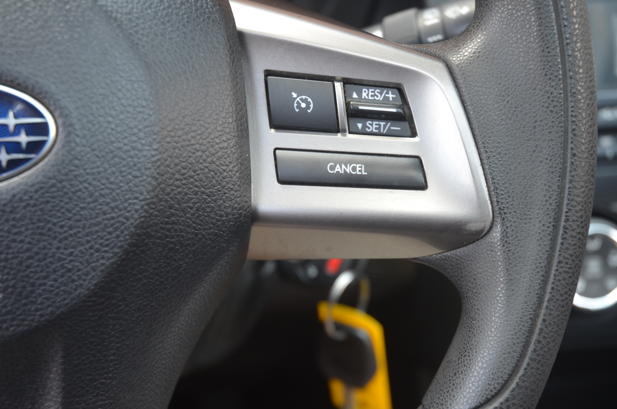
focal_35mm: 66
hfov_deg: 30.6
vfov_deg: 20.5
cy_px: 204
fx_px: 1129
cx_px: 308
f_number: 4.2
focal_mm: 44
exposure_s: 1/80
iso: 400
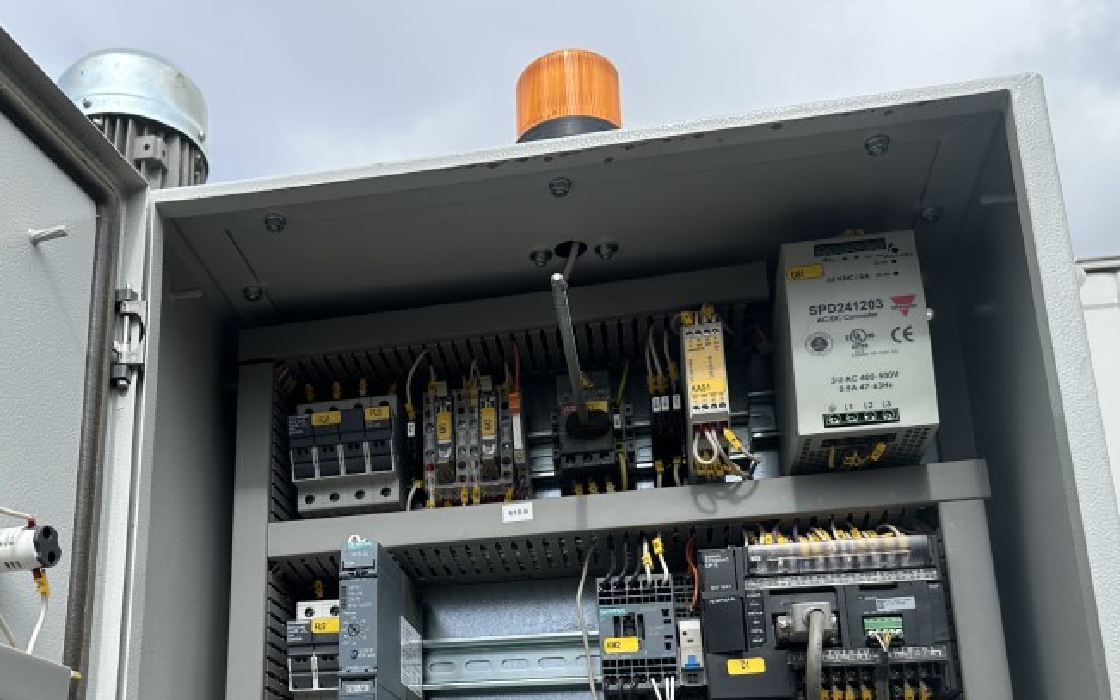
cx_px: 396
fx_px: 1221
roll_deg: +0.0
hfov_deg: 48.6
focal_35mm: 40
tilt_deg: +15.6
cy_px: 573
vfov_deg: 31.1
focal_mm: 6.86
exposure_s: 1/2882
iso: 80
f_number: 1.78
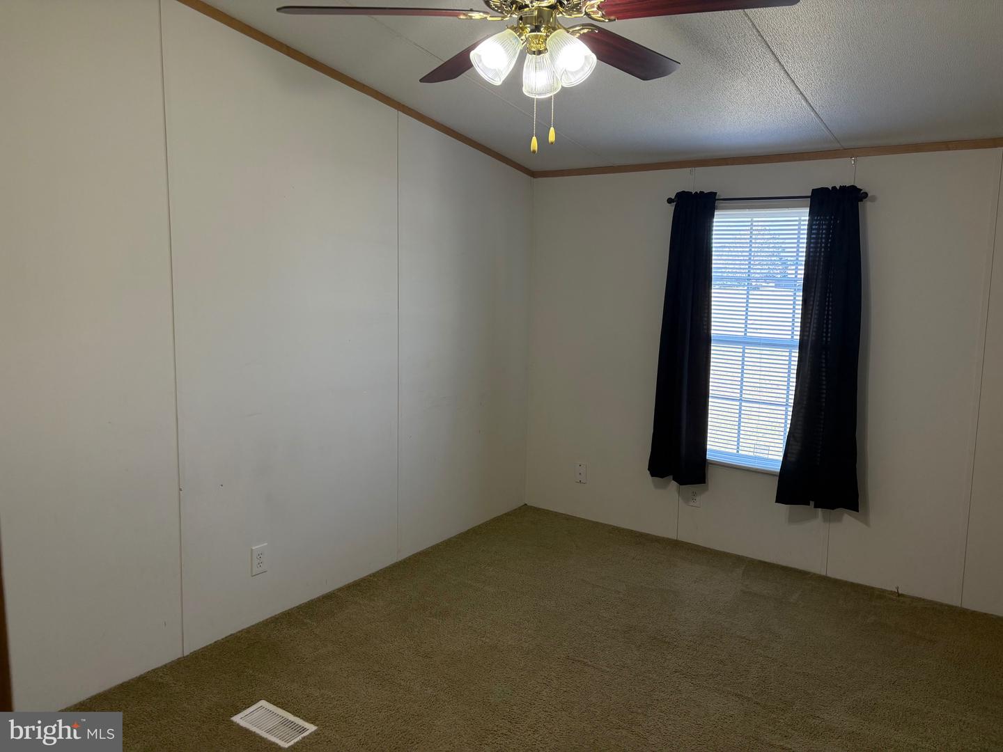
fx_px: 753
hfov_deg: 67.3
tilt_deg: -7.6
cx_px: 502
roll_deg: -0.3
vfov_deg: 53.1
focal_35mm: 26
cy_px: 376
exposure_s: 1/164
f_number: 1.6
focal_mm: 5.96
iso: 80
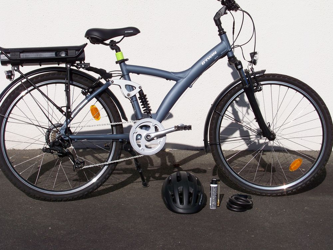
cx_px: 166
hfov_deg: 26.3
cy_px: 125
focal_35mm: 74
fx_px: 712
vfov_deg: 19.9
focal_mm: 14.6
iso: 64
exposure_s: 1/500
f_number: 5.6
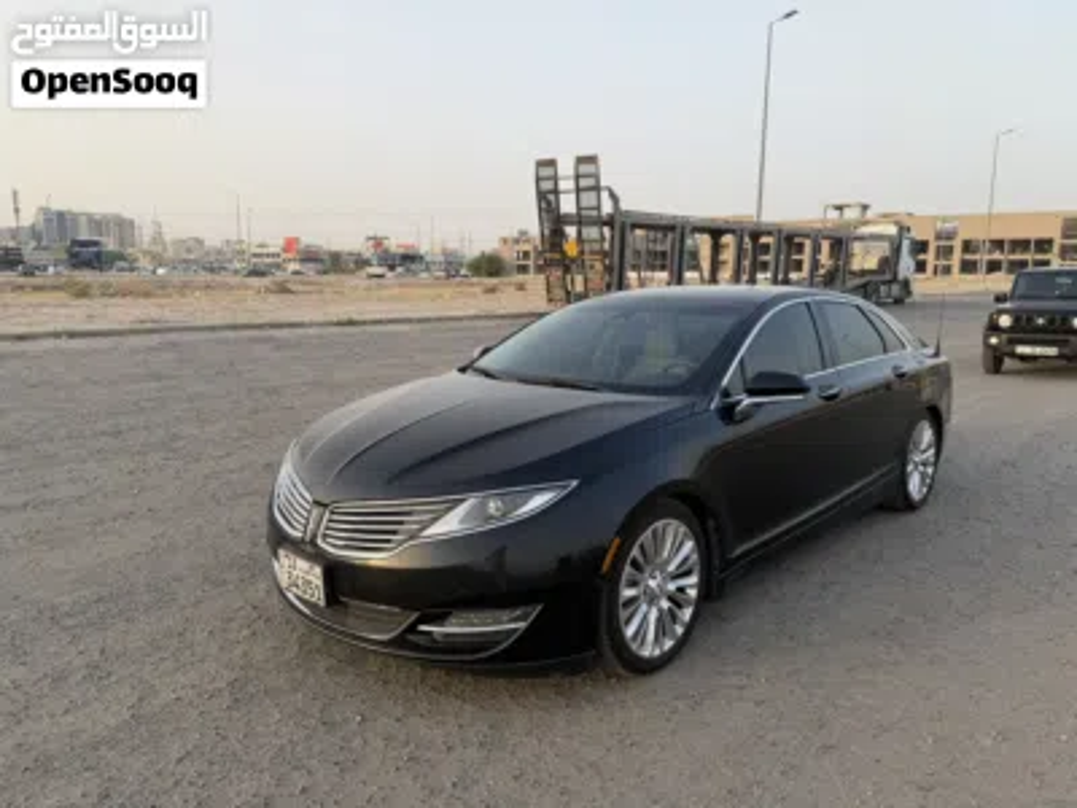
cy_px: 404
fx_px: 747
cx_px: 538
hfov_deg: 71.6
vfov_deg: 56.8
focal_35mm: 24
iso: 80
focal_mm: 6.76
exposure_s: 1/750
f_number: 1.78
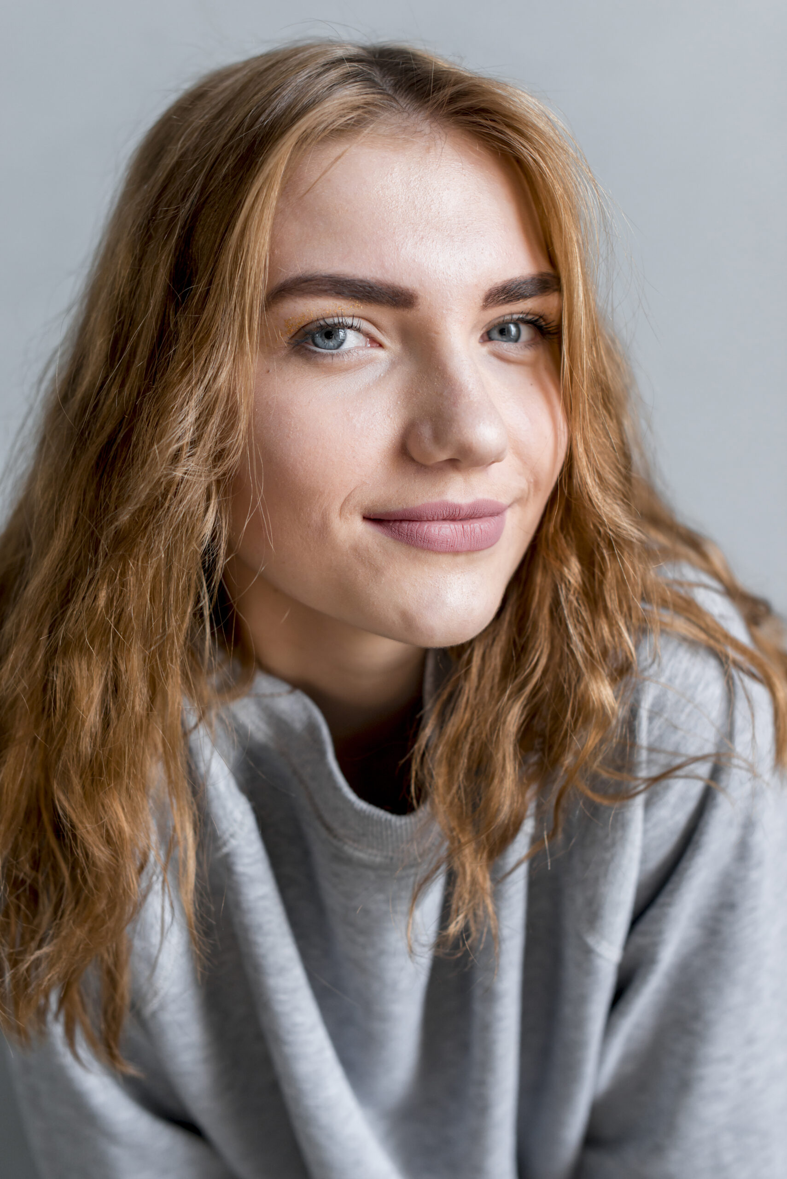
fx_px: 1638
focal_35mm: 50
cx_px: 394
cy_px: 590
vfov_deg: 39.6
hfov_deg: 27.0
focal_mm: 50
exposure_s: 1/400
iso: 500
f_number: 3.2
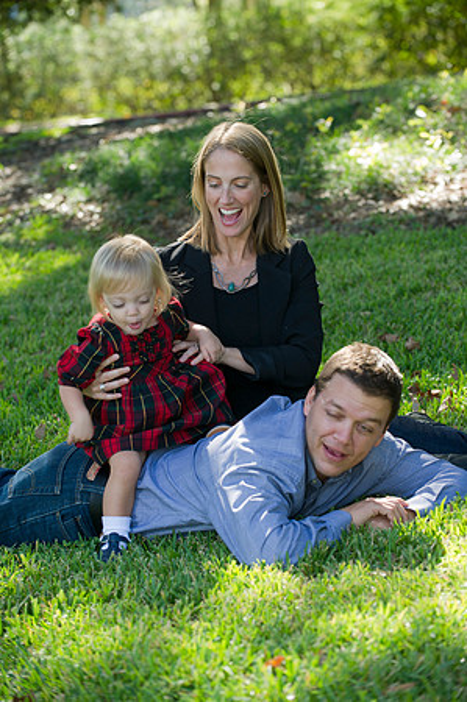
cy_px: 351
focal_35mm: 110
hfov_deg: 12.4
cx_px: 234
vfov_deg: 18.6
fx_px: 2145
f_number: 4
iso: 250
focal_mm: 110
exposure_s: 1/125
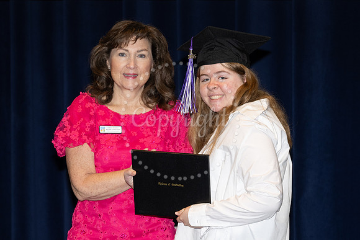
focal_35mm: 202
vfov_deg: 6.8
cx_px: 180
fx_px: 2022
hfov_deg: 10.2
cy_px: 161
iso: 640
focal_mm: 120
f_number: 5.6
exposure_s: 1/80
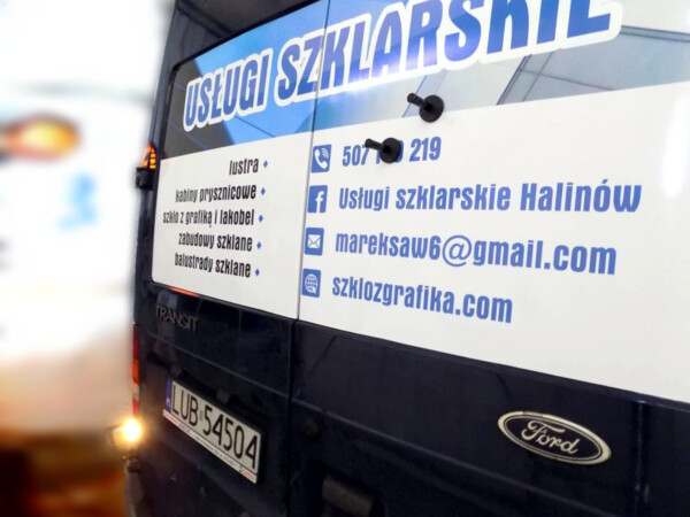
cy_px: 258
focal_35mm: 23
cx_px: 345
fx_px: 458
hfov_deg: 73.9
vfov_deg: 58.9
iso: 400
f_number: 3.1
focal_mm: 4
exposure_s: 1/5
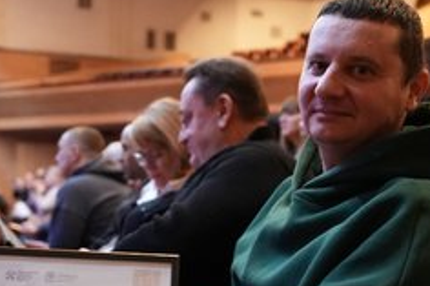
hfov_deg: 35.6
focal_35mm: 56
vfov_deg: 24.0
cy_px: 199
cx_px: 239
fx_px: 668
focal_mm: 33
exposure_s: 1/100
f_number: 2.8
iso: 12800
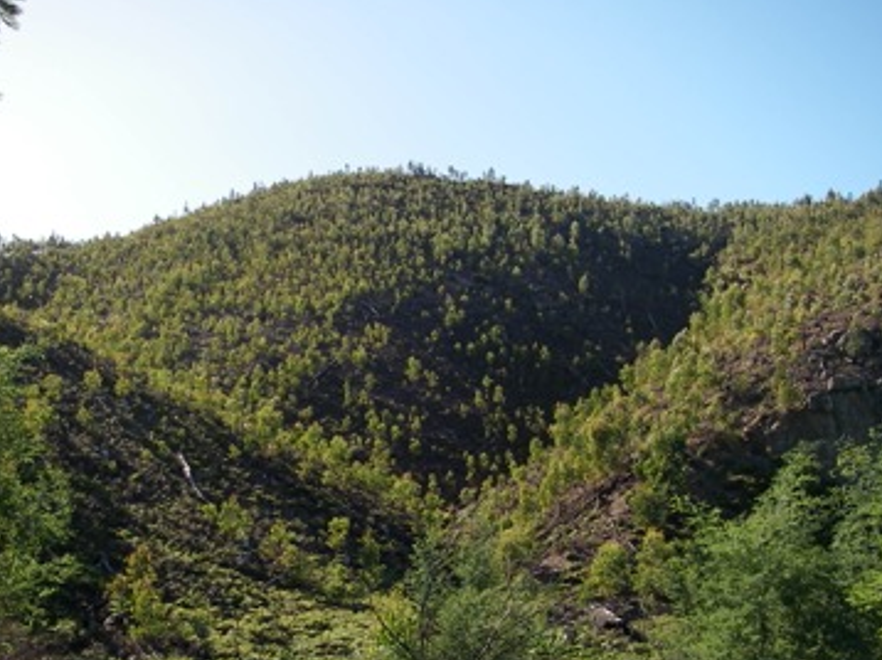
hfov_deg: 37.5
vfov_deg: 28.5
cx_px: 387
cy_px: 382
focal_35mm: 51
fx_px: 1299
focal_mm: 6.3
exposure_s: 1/320
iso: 64
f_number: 3.3
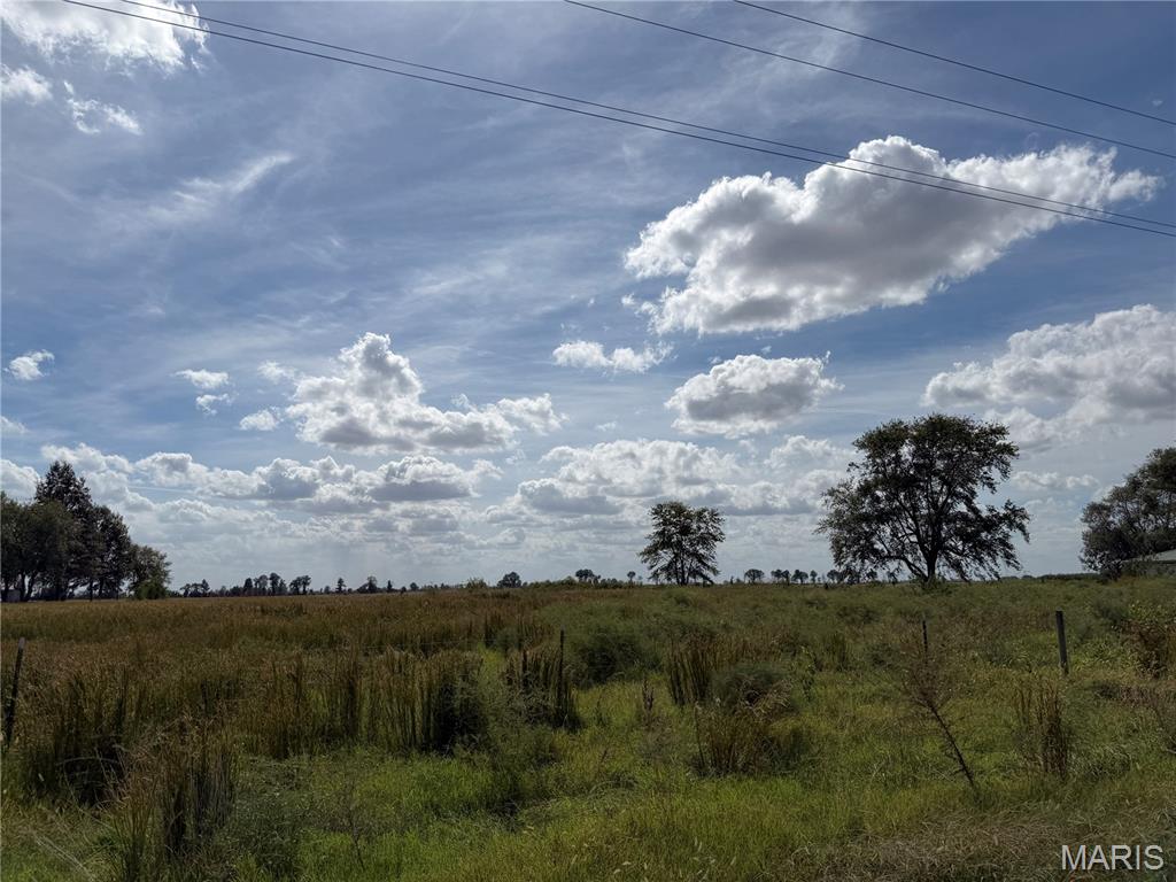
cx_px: 588
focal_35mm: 24
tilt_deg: +13.2
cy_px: 441
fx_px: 815
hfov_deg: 71.6
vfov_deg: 56.8
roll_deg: -1.6
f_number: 1.78
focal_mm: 6.76
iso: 80
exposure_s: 1/22727
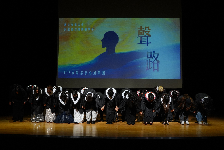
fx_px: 261
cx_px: 112
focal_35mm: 42
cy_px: 75
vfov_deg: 31.9
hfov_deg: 46.4
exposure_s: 1/100
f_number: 9
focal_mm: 28
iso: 2000
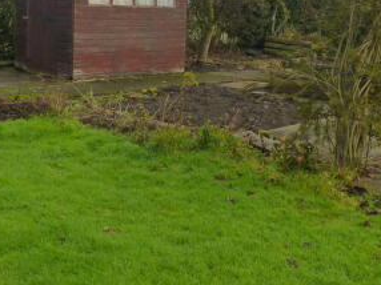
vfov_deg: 27.7
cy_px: 43
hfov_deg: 37.4
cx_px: 162
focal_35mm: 51
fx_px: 561
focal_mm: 4.5
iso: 160
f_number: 2.8
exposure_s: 1/500
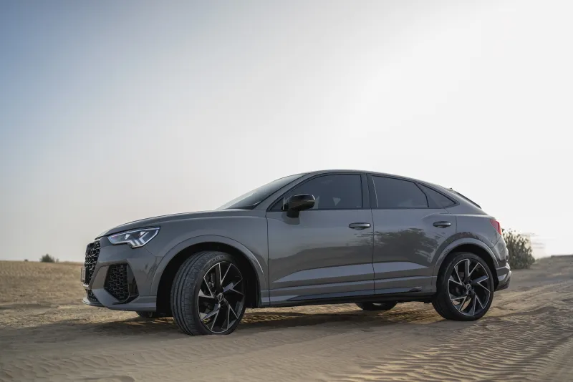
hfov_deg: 54.4
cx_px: 286
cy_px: 191
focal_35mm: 35
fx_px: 557
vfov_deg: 37.9
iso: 800
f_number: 1.8
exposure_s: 1/80
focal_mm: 35
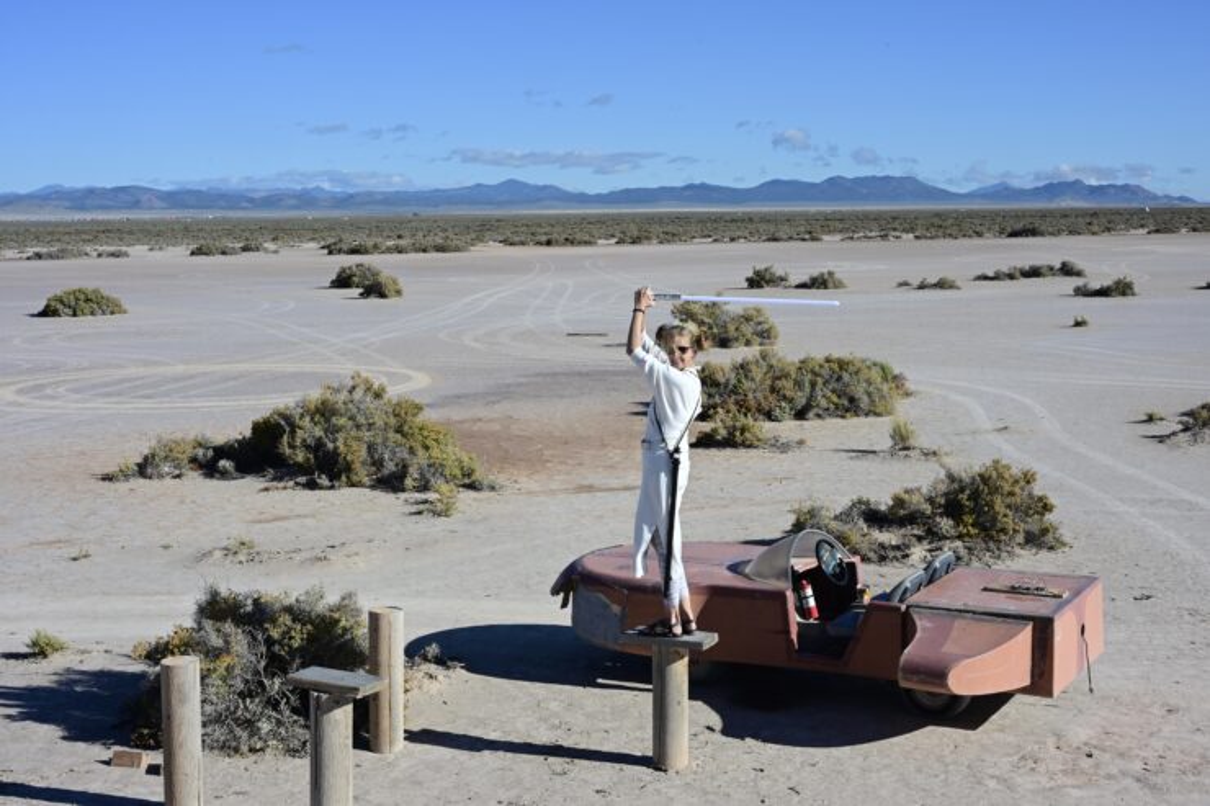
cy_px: 403
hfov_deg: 39.6
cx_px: 605
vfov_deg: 27.0
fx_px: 1680
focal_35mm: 50
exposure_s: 1/125
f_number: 22
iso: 250
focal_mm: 50
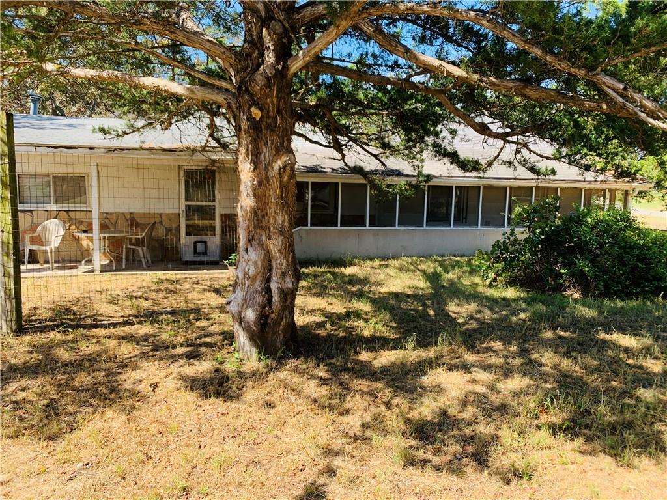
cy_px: 250
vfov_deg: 53.1
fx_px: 501
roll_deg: +0.1
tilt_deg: -4.9
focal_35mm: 26
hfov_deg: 67.3
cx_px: 334
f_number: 1.8
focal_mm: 4.25
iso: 25
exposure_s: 1/429
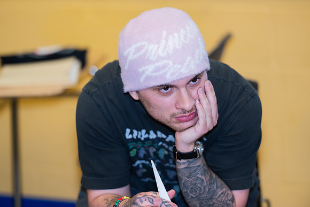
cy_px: 104
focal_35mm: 200
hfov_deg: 10.3
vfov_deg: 6.9
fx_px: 1723
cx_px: 155
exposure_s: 1/125
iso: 640
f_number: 2.8
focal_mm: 200
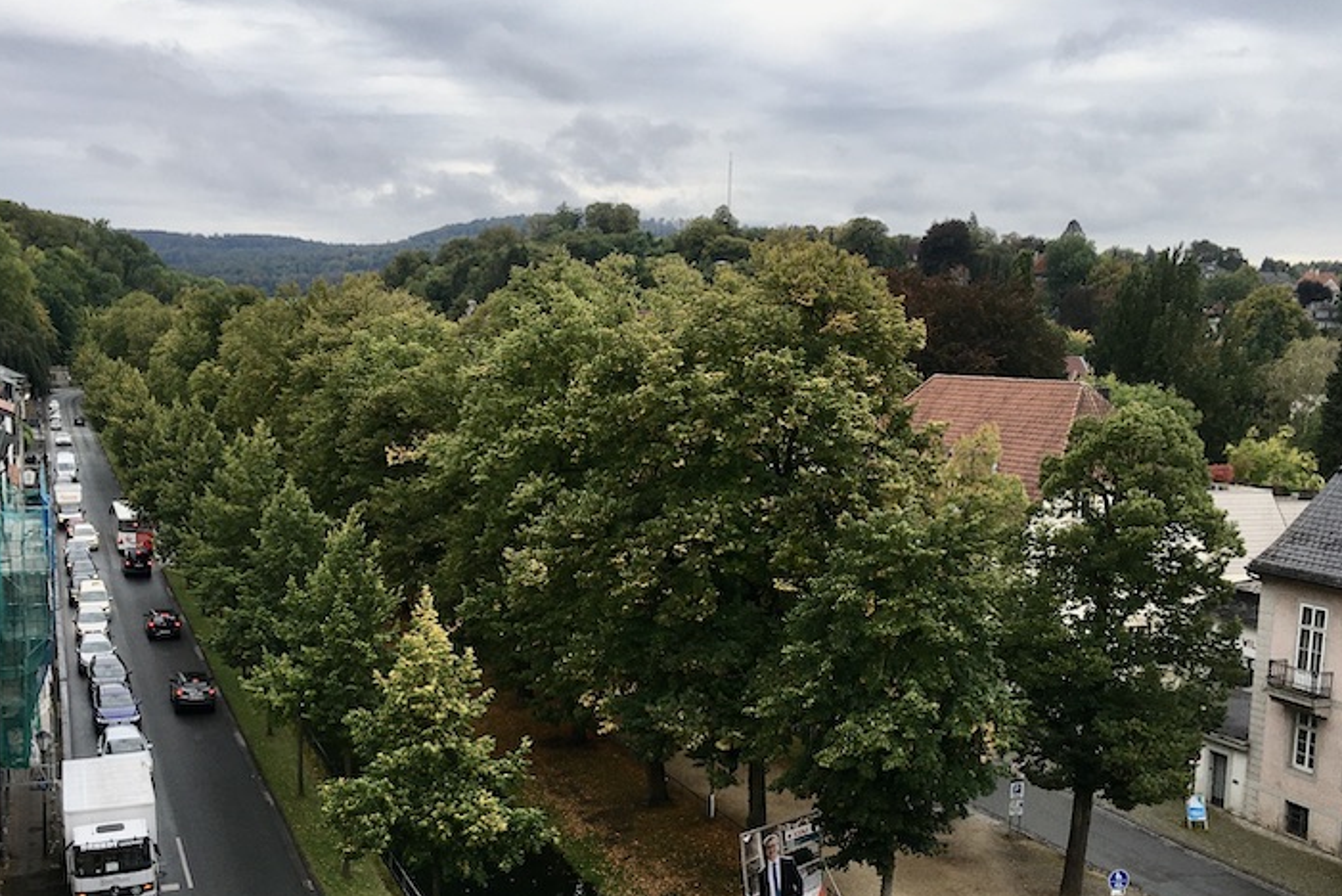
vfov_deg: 31.0
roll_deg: -0.5
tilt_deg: -8.3
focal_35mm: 43
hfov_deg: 45.3
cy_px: 599
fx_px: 1604
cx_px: 599
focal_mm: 4.15
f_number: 2.2
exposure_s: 1/668
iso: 25
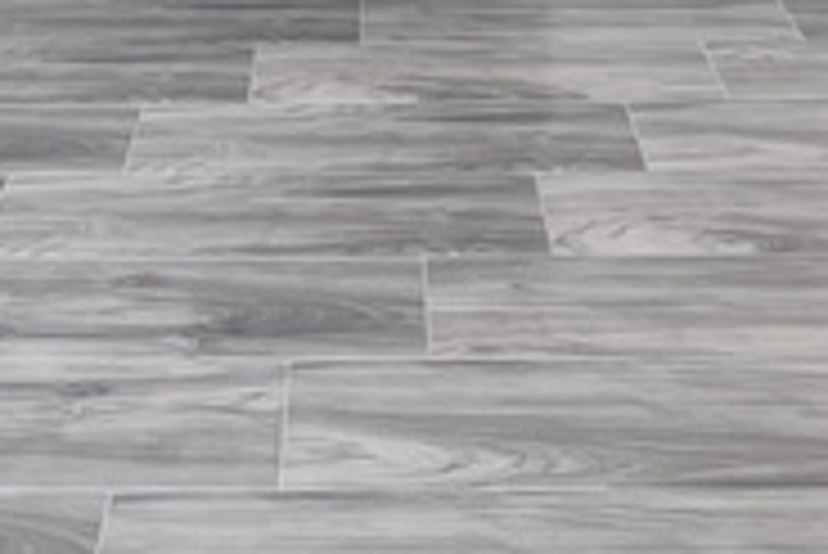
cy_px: -536
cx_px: 398
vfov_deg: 18.6
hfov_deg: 40.3
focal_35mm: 49
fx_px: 1128
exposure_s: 1/2053
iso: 32
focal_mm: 1.57
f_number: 1.8
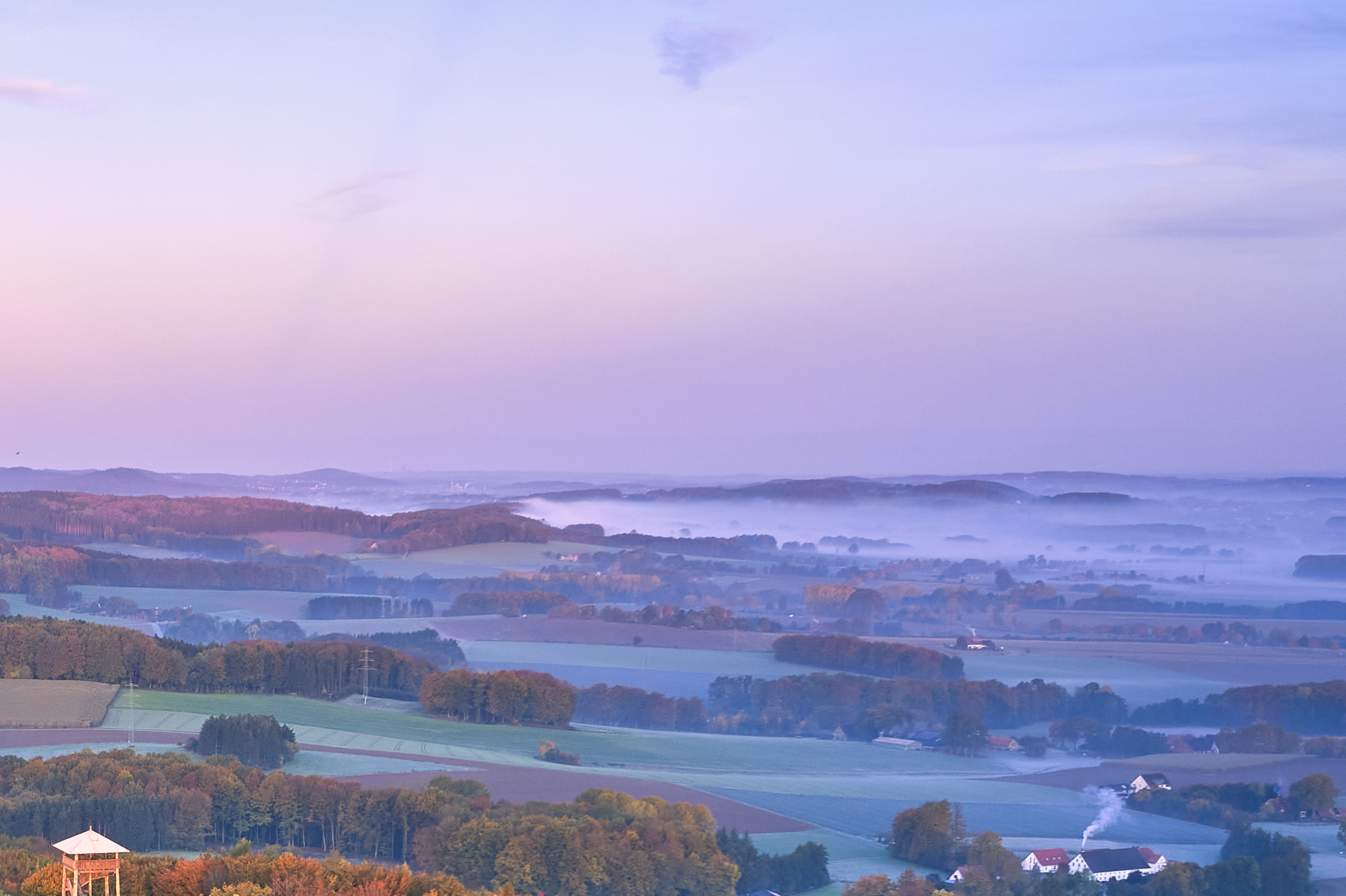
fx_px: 2579
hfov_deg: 27.3
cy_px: 963
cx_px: -63
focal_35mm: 69
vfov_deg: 19.0
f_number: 3.5
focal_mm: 10.26
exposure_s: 1/50
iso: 100
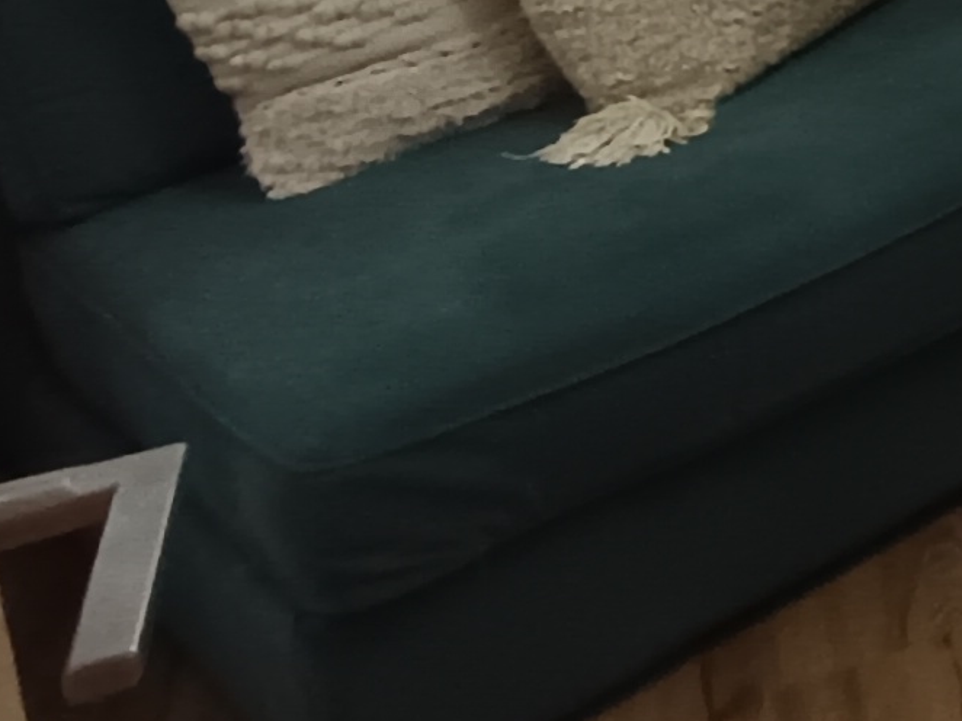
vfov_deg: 17.4
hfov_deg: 16.9
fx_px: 2056
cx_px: 2072
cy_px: -436
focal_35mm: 74
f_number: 2.2
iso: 198
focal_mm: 1.65
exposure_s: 1/50
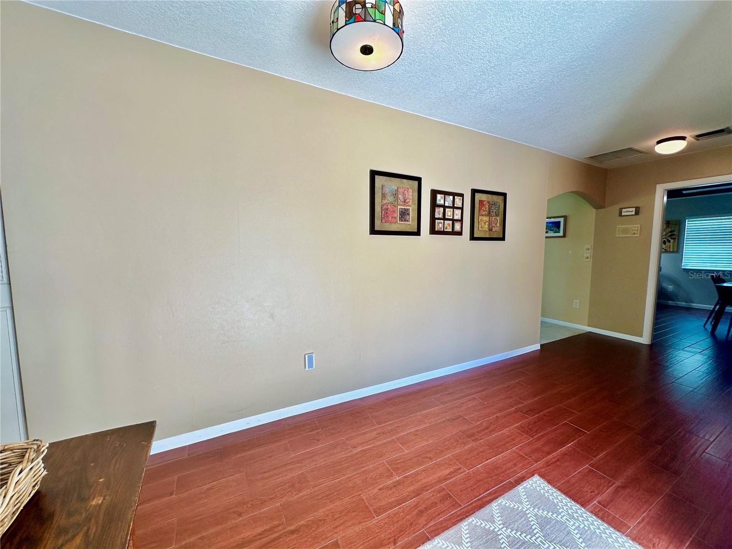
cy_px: 274
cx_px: 366
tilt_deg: -4.4
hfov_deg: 102.1
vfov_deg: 85.7
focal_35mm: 14
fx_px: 296
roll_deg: -0.3
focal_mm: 2.22
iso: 40
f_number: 2.2
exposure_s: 1/113
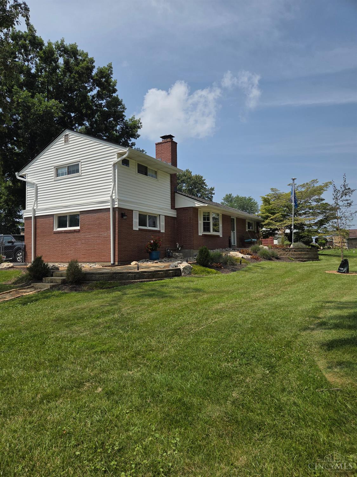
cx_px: 178
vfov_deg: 73.9
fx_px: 316
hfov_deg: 58.9
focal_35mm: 23
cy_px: 238
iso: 80
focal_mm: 5.4
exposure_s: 1/7891
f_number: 1.8
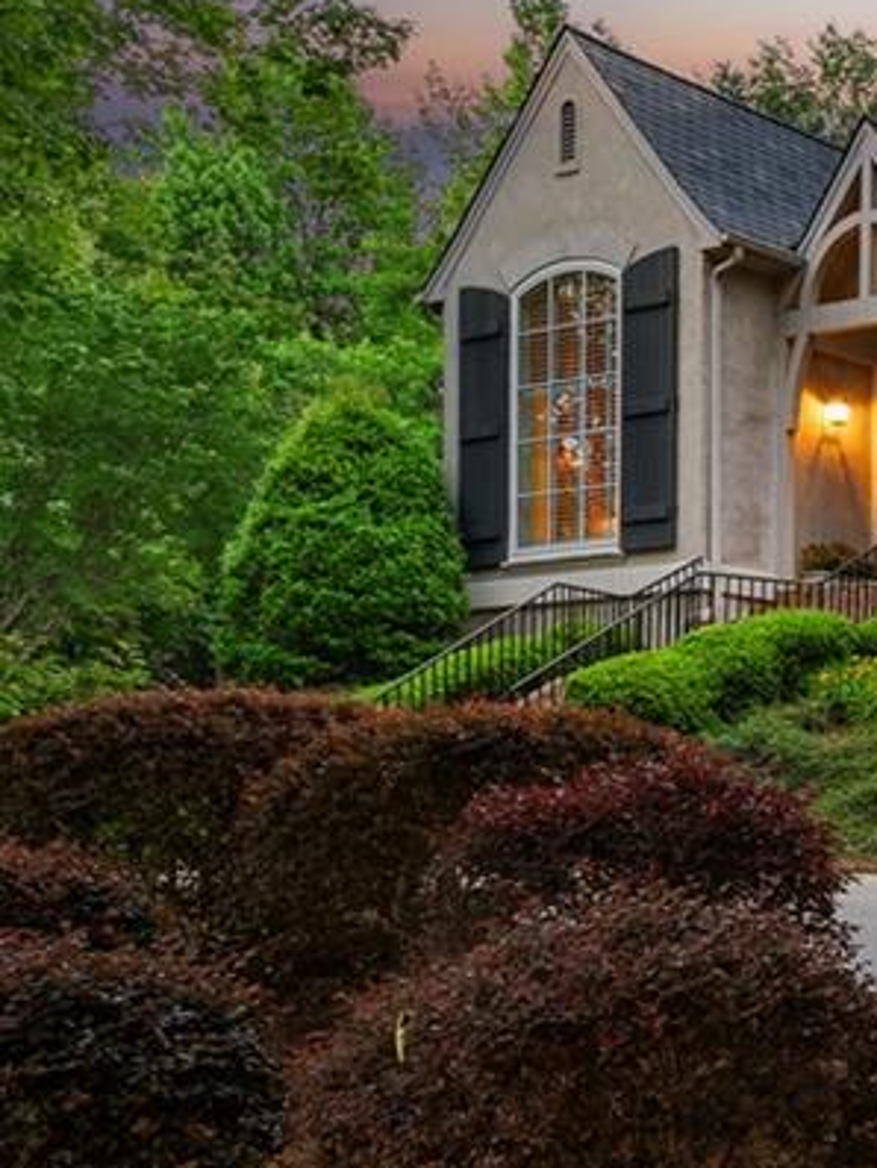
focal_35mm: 57
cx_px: 1413
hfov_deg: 20.7
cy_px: 357
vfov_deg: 33.4
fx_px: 1924
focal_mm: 23
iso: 500
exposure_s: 1.3
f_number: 9
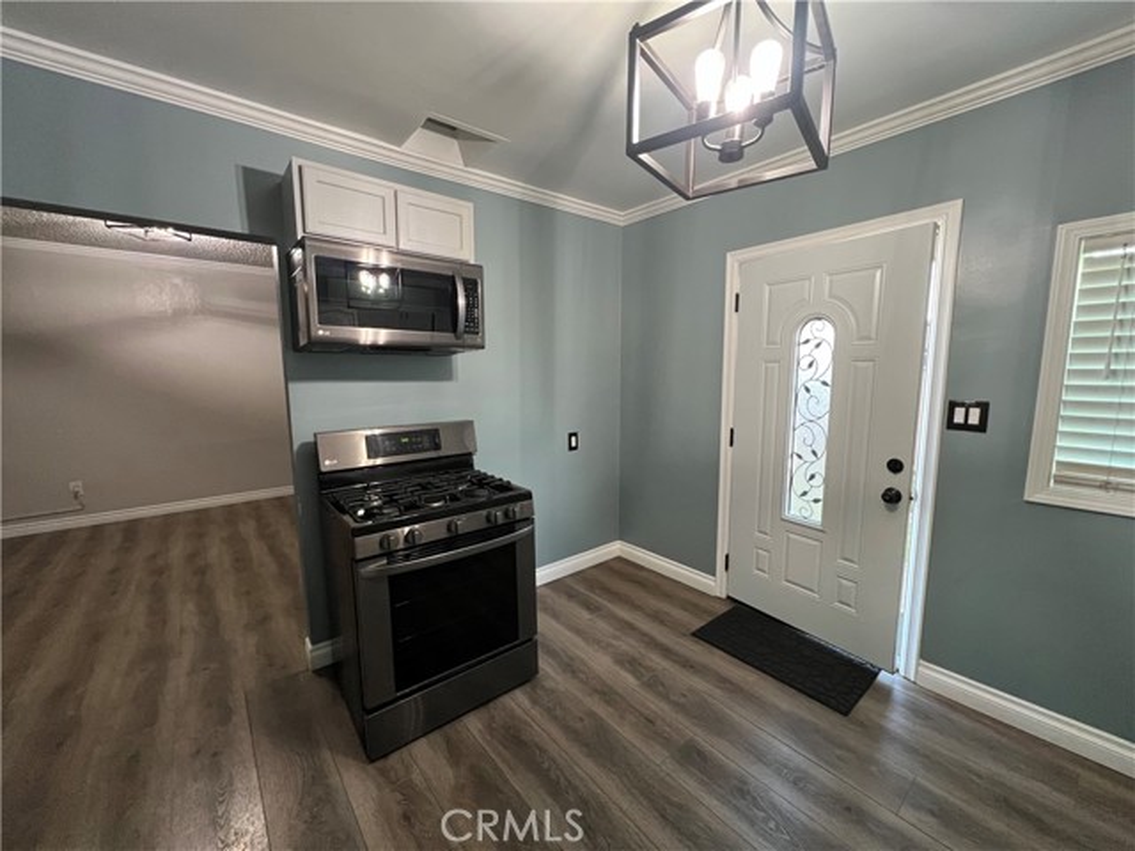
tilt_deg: -6.4
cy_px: 426
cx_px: 568
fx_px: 426
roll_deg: +0.2
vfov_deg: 89.9
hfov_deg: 106.2
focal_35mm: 13
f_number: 1.8
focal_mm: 1.57
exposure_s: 1/60
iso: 320
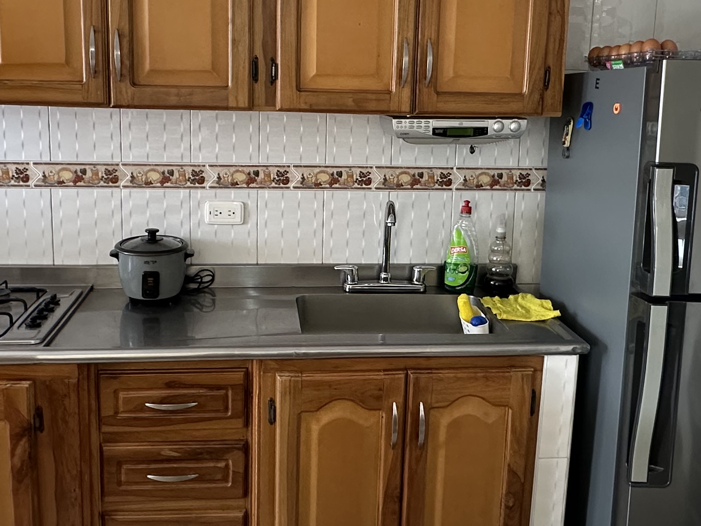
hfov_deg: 51.3
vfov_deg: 39.4
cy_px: 200
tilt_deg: -8.7
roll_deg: -2.2
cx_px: 334
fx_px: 729
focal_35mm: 36
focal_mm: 2.22
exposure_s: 1/99
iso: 250
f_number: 2.2
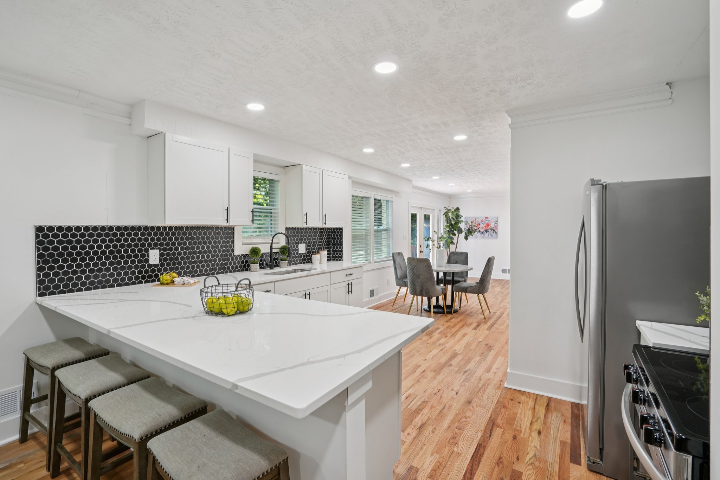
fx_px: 320
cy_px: 240
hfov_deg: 96.7
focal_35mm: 16
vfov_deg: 73.7
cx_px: 360
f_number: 8
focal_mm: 16
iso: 400
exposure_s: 1/15
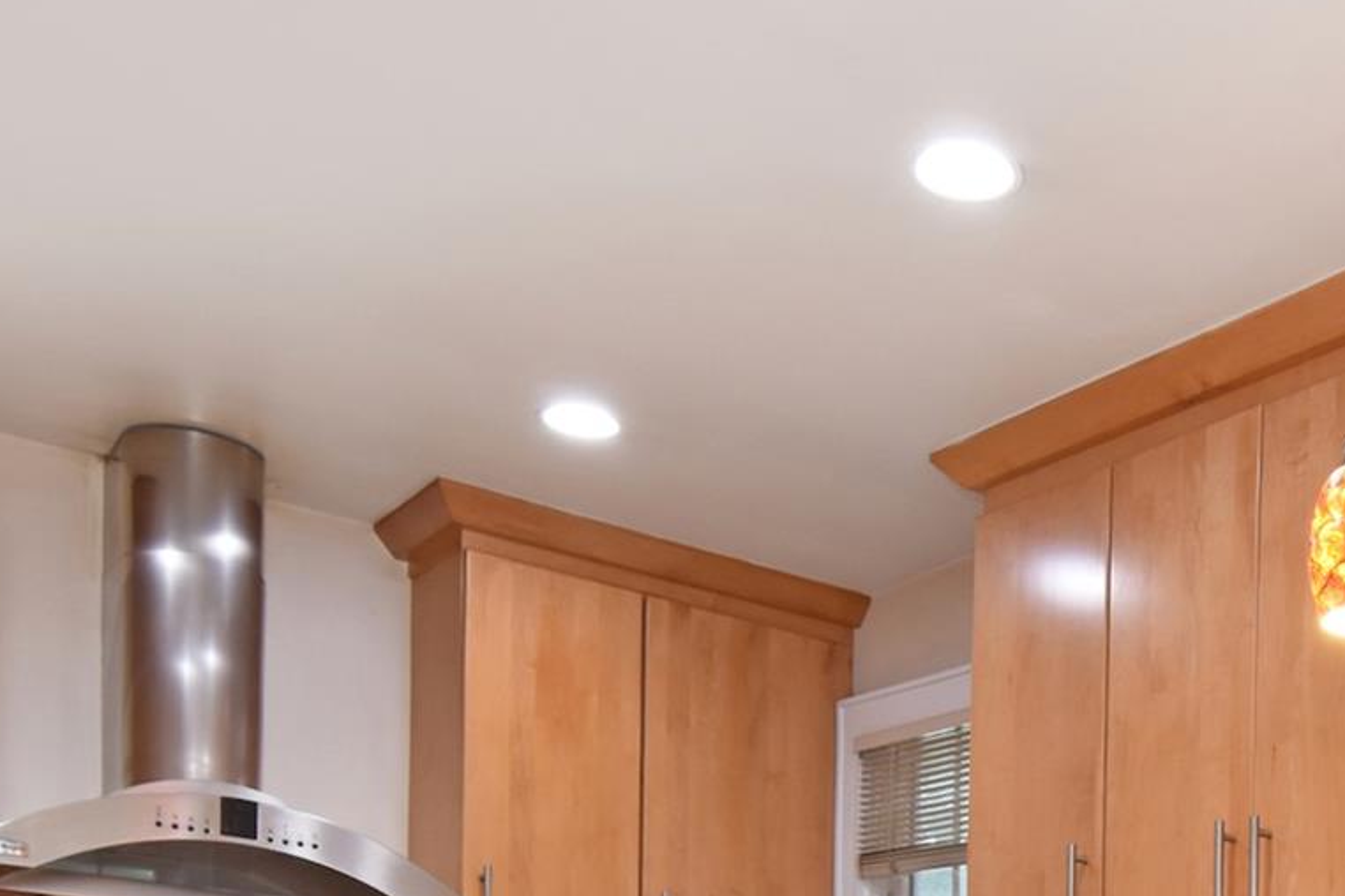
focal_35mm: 44
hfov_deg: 42.0
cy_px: 1043
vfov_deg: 27.1
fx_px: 1657
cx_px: 1101
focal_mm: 11
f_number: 8
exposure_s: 1/50
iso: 640
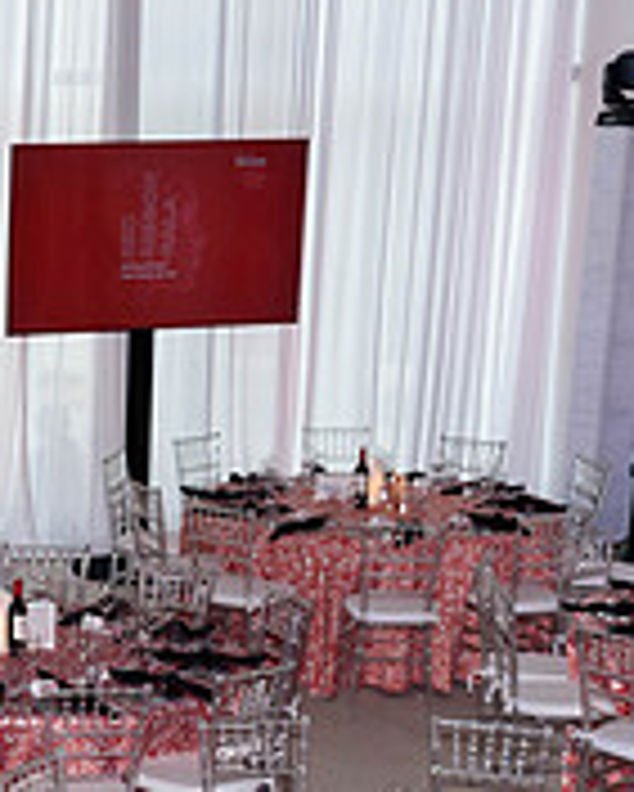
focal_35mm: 102
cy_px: 736
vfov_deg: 18.4
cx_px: -229
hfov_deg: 14.4
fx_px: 2390
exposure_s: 1/125
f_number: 5.6
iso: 400
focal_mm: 22
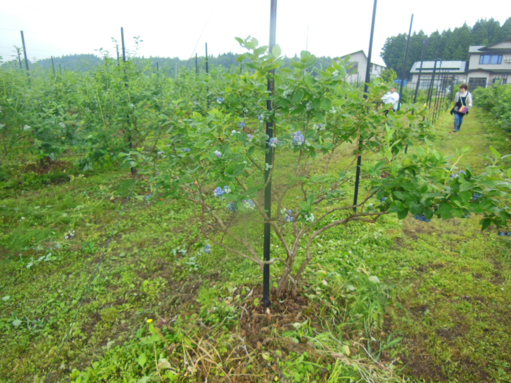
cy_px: 192
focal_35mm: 25
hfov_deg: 69.4
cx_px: 256
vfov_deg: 54.9
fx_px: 369
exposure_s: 1/125
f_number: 3.5
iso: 125
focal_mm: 4.5
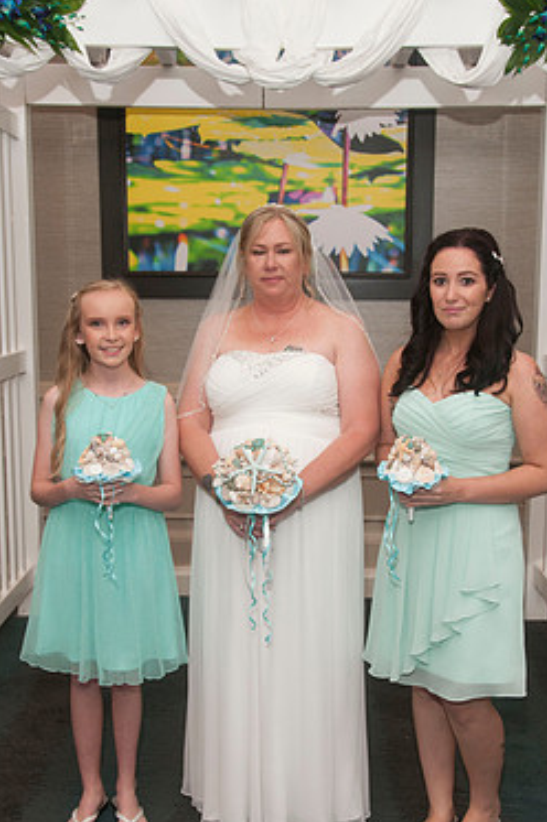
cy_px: 476
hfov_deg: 28.6
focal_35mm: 47
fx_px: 1073
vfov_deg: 41.8
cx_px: 288
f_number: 5.6
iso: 400
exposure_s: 1/60
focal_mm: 26
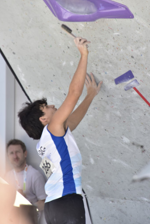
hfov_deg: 13.2
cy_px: 105
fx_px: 648
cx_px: 80
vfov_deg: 19.7
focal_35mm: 104
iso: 200
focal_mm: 55
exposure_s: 1/200
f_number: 9
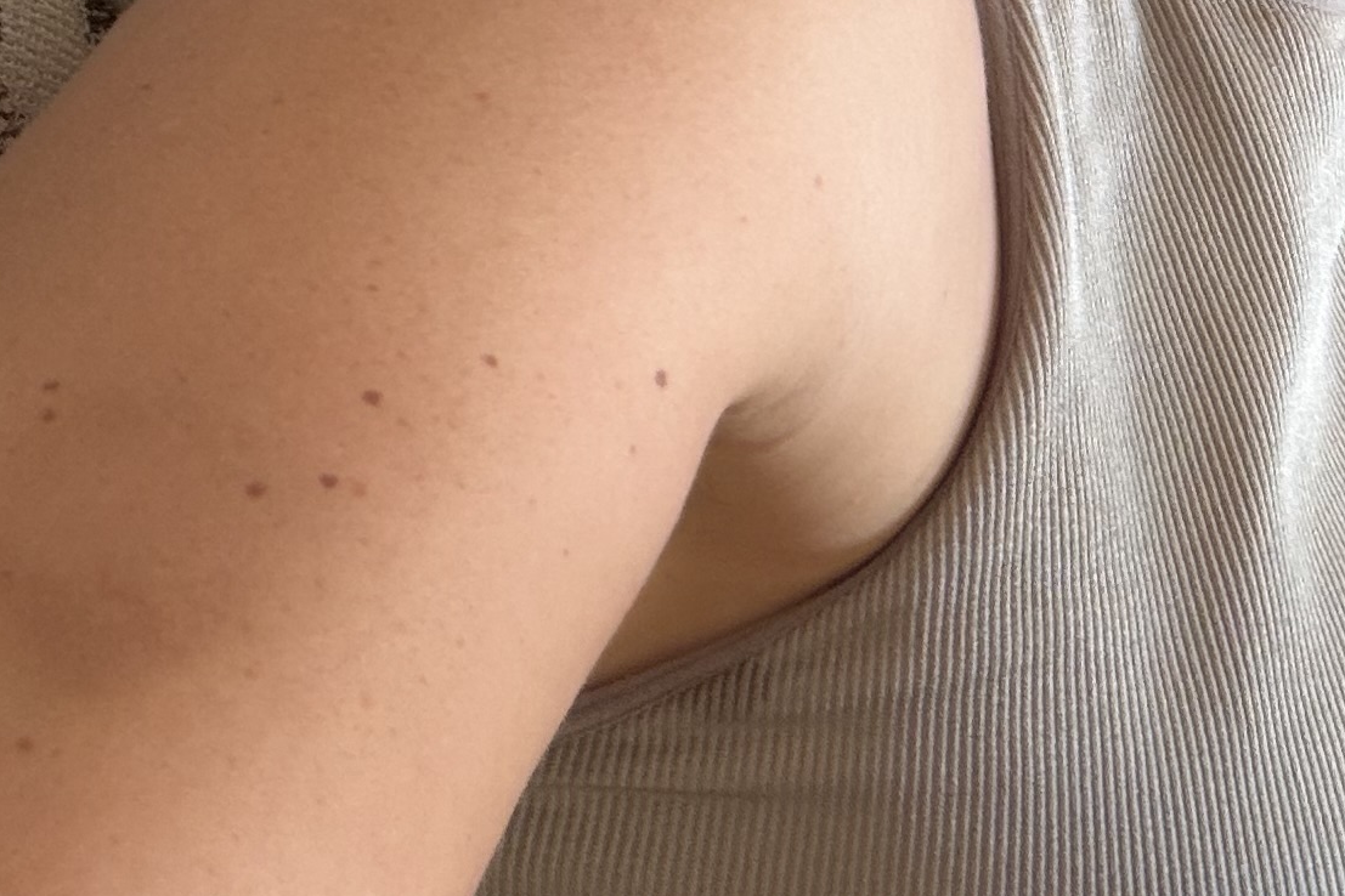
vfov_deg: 14.9
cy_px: -302
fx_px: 3250
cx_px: 1364
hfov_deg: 22.4
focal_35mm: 87
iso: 80
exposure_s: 1/75
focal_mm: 2.71
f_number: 1.9
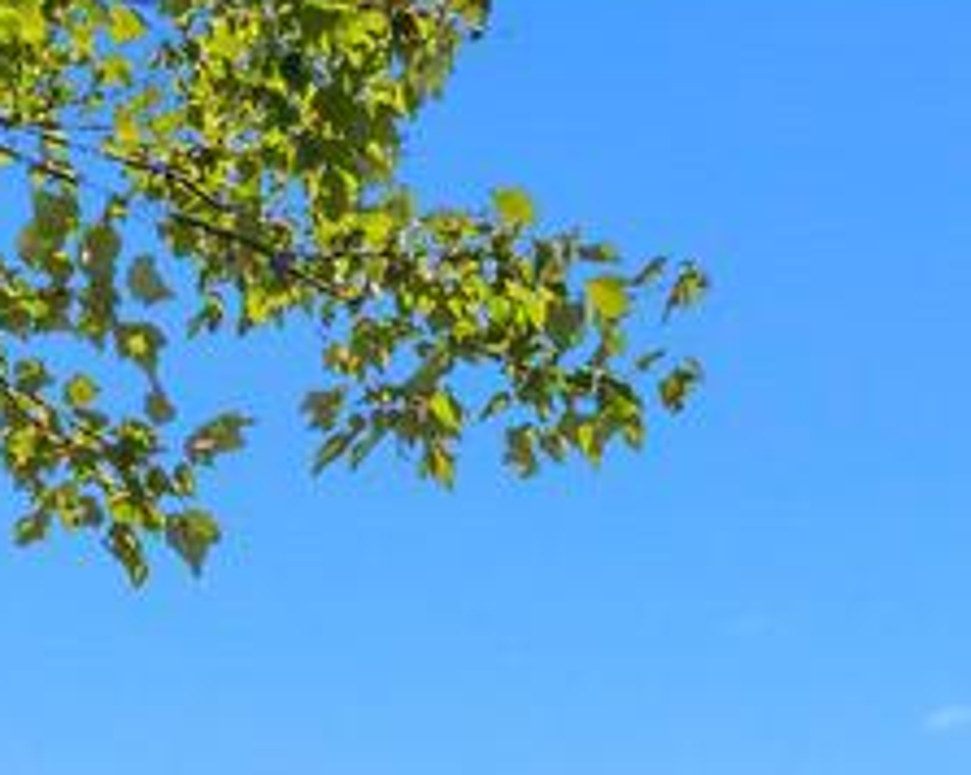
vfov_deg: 12.1
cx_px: 949
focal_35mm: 103
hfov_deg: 18.2
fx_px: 2957
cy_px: 1820
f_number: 10
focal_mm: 17
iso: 500
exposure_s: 1/1250
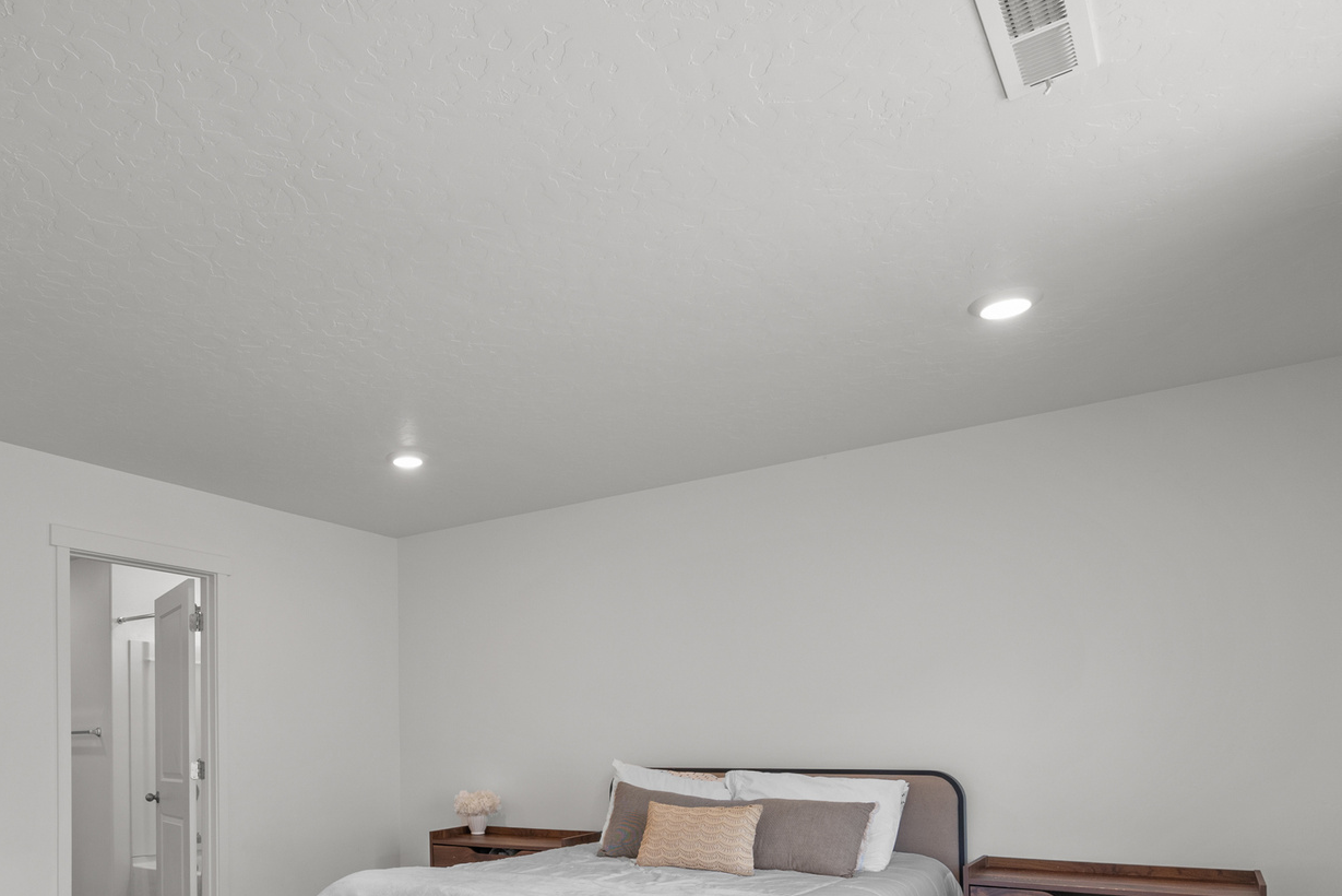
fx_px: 963
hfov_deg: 67.7
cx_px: 442
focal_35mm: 26
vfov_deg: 46.8
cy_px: 735
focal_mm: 15.5
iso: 500
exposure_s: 1/5
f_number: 8
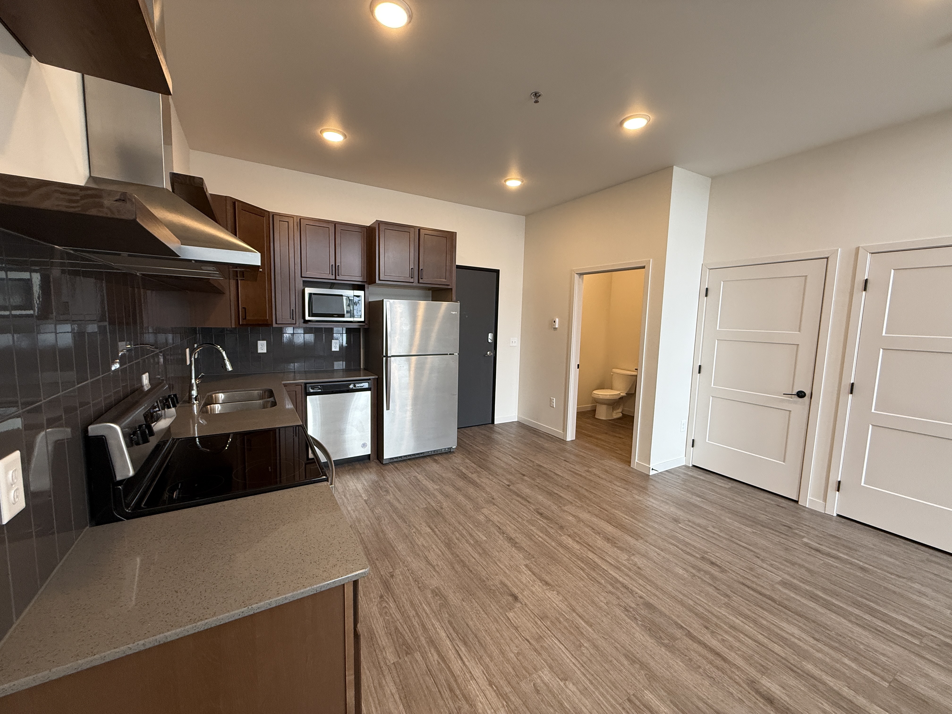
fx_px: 385
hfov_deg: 102.1
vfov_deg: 85.7
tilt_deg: -6.3
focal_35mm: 14
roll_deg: -1.9
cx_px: 476
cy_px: 357
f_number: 2.2
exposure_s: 1/120
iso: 200
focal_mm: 2.22
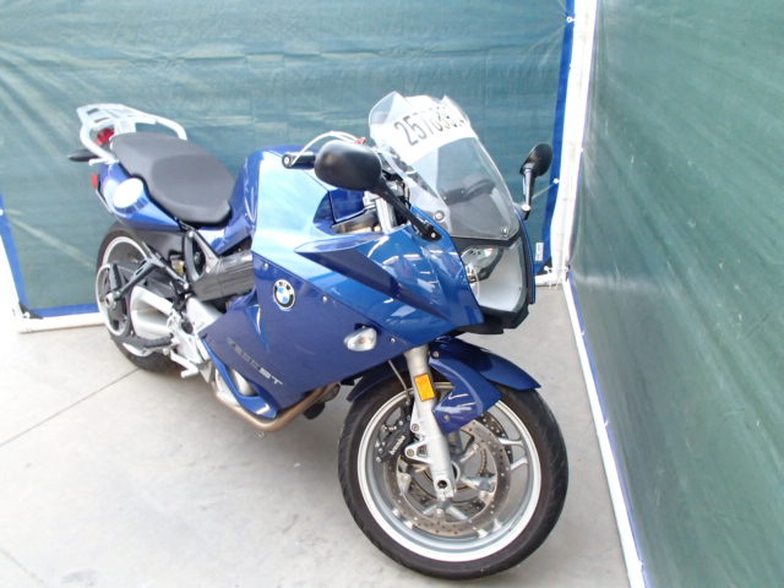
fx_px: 634
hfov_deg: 63.4
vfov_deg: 49.7
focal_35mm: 28
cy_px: 294
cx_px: 392
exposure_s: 1/20
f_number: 3.9
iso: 800
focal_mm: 5
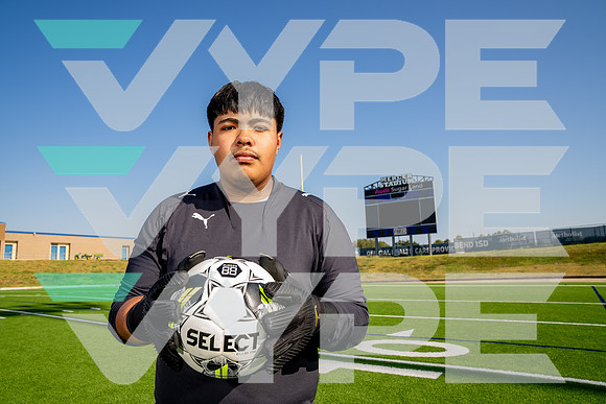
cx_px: 303
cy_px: 202
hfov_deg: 73.7
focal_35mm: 24
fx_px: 404
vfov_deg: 53.2
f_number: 7.1
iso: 50
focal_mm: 24
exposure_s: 1/125
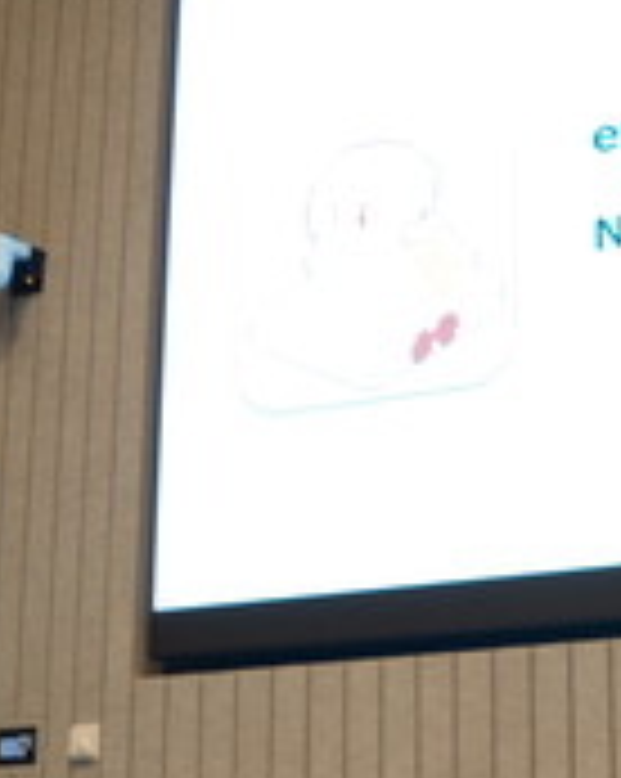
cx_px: 666
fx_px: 1726
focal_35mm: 75
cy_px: 483
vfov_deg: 25.3
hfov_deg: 19.6
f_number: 3.5
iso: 400
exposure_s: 1/50
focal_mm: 18
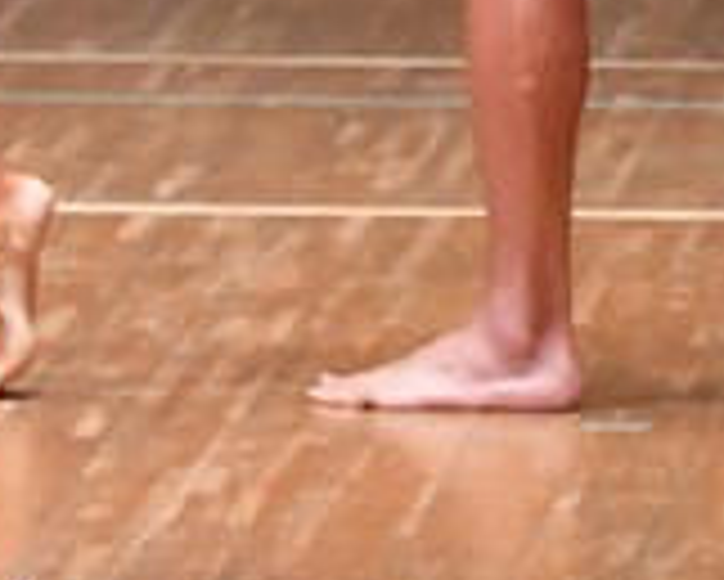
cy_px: -459
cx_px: 812
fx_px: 24678
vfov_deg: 1.3
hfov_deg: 1.7
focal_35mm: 1151
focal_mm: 170
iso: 8000
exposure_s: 1/400
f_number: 5.6
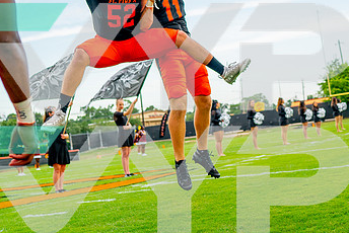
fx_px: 572
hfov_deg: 33.7
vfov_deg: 22.8
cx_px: 220
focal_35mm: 59
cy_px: 57
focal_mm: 35
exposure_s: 1/800
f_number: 2.8
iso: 400
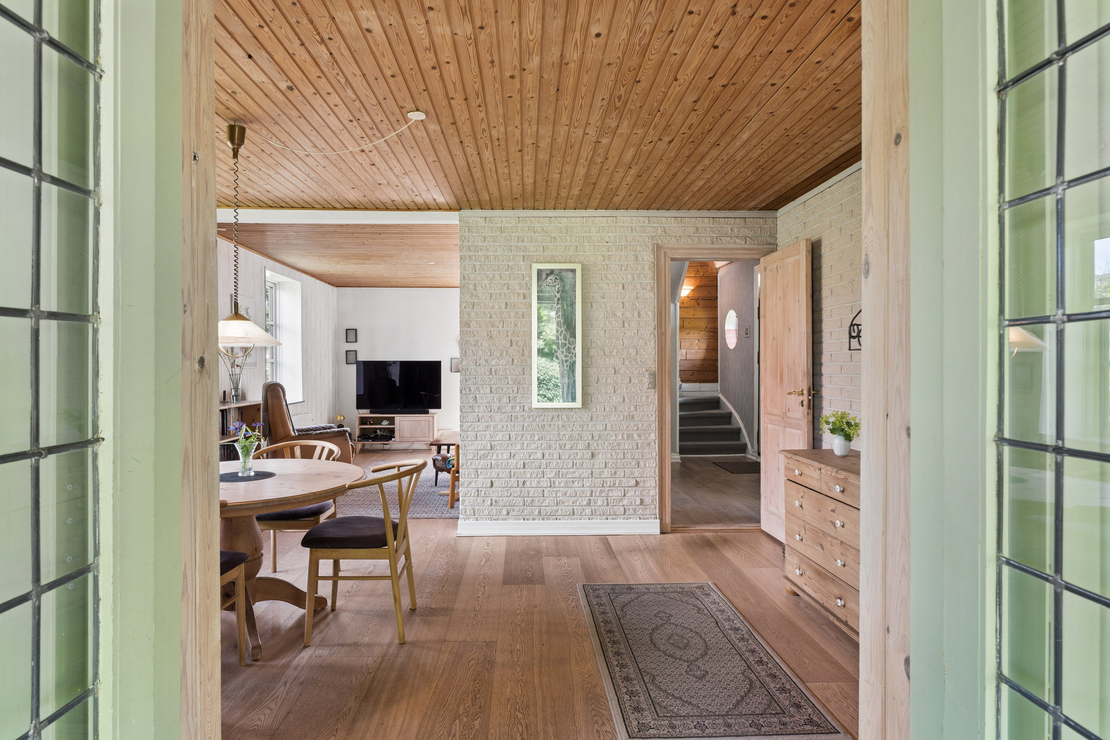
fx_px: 647
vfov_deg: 59.5
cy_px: 370
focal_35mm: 21
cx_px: 555
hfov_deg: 81.2
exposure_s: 1/10
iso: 200
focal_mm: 14
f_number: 8
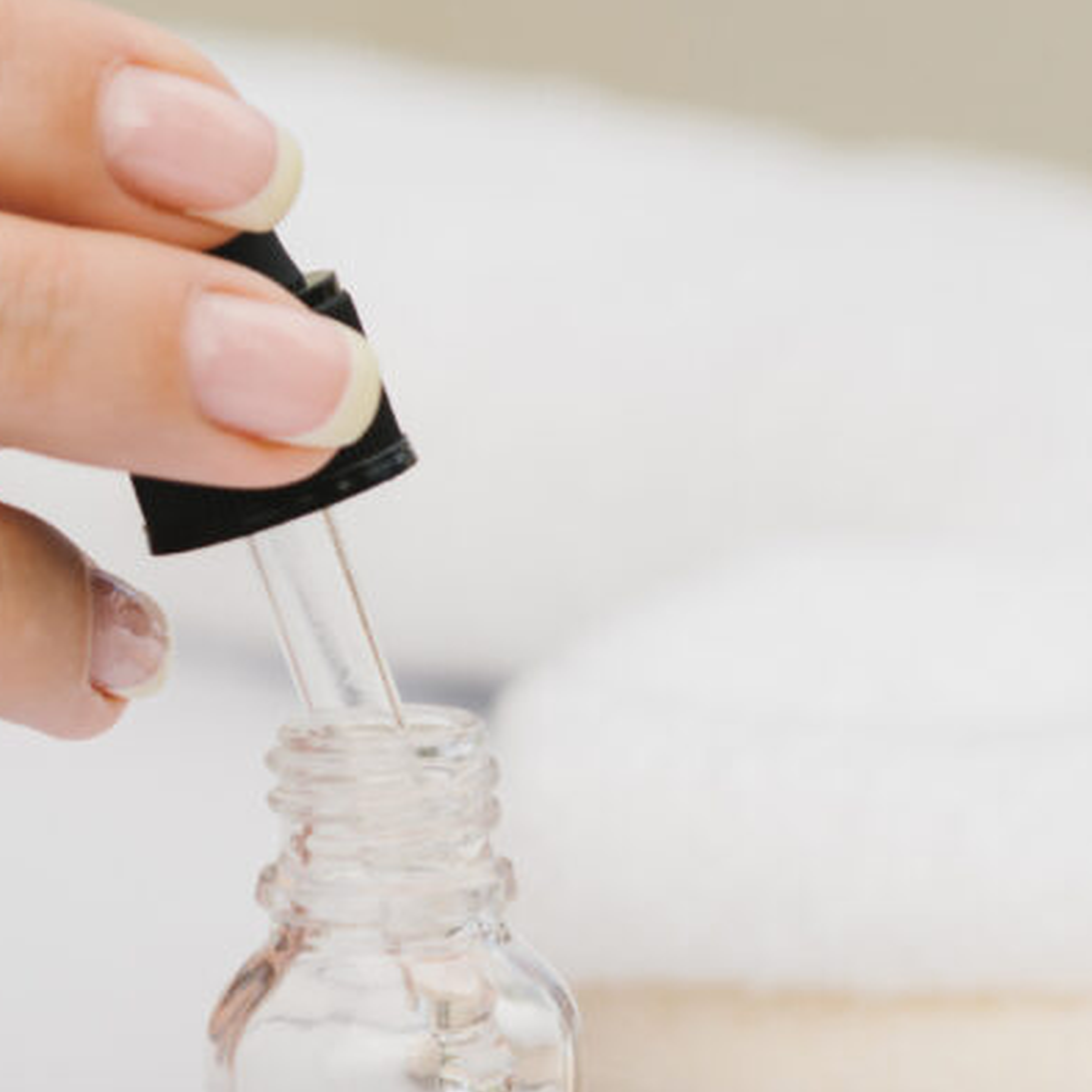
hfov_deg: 8.5
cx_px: 489
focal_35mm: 206
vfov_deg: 8.5
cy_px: 901
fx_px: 7352
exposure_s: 1/500
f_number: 3.5
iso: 100
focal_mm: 45
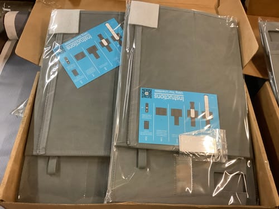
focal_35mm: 31
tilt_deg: -53.8
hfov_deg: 58.4
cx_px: 140
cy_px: 104
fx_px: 250
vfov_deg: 45.4
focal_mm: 3.3
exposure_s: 1/50
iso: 400
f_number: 2.4
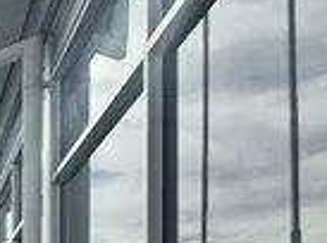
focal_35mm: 82
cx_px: -415
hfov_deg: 15.6
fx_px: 773
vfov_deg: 16.4
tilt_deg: +1.3
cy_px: 360
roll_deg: -2.3
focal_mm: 2.22
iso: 40
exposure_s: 1/4926
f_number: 2.2
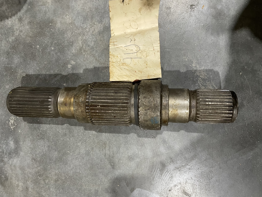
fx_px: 197
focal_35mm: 26
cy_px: 98
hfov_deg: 67.3
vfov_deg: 53.1
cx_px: 131
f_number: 1.6
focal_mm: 4.2
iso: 320
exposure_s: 1/60
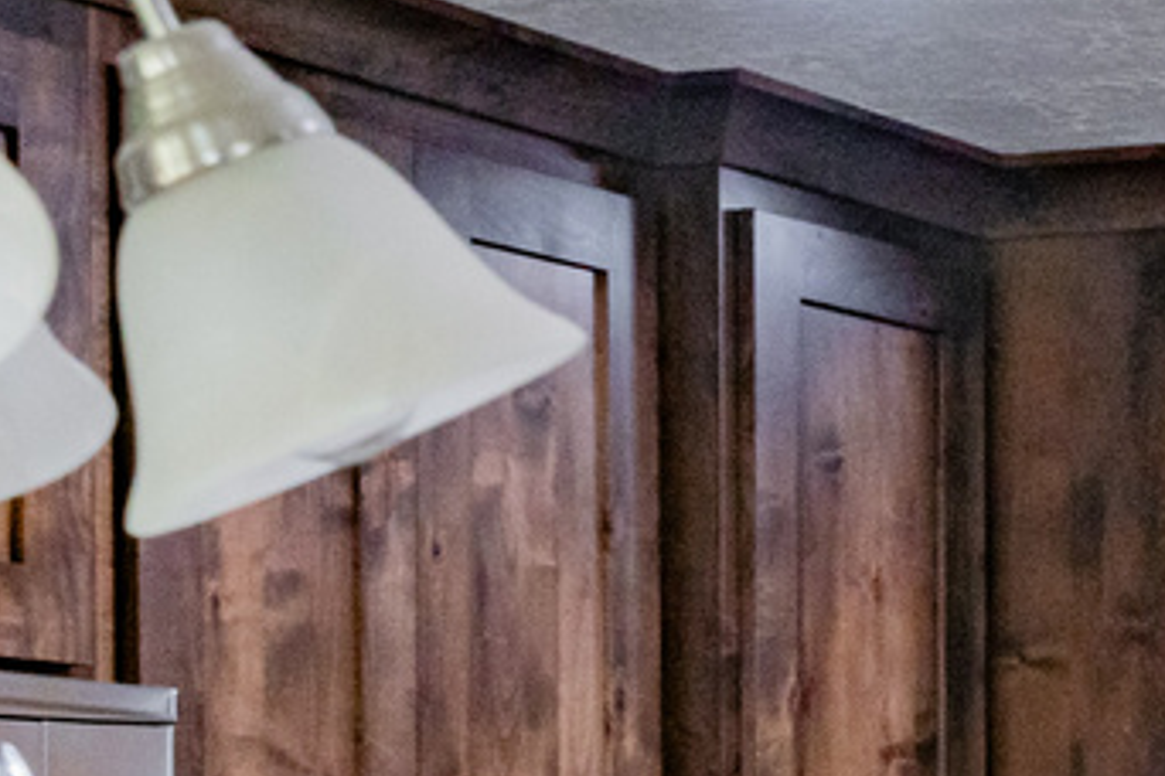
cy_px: 1346
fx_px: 4757
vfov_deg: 9.0
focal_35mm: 147
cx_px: 1863
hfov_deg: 13.0
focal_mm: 24
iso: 1000
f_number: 5.6
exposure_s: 1/80
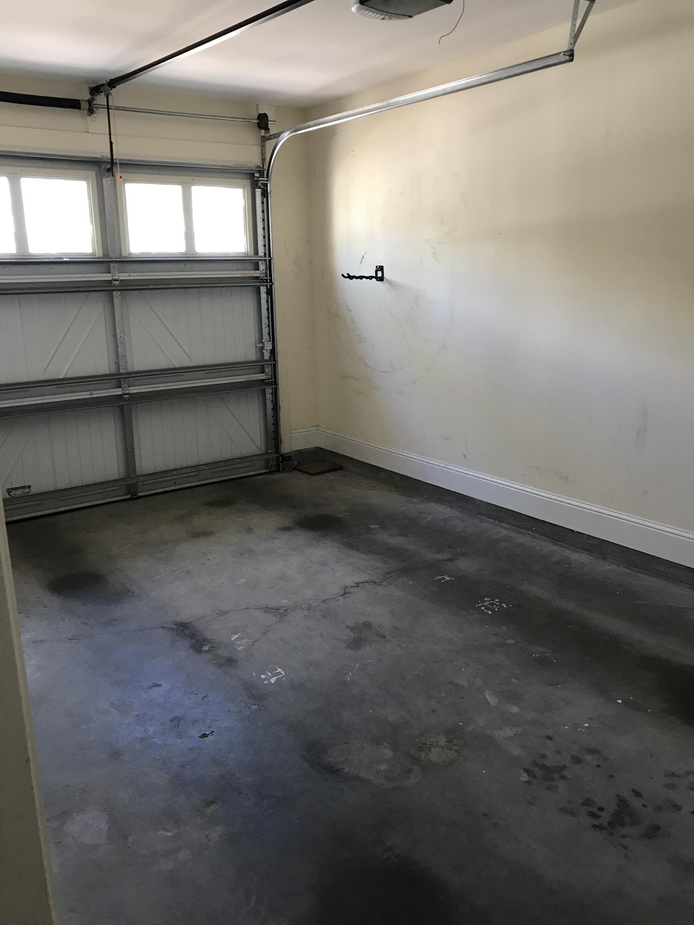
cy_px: 462
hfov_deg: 49.7
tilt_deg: -13.6
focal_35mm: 28
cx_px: 347
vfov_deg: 63.4
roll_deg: +1.5
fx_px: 748
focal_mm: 3.99
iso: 40
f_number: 1.8
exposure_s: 1/30
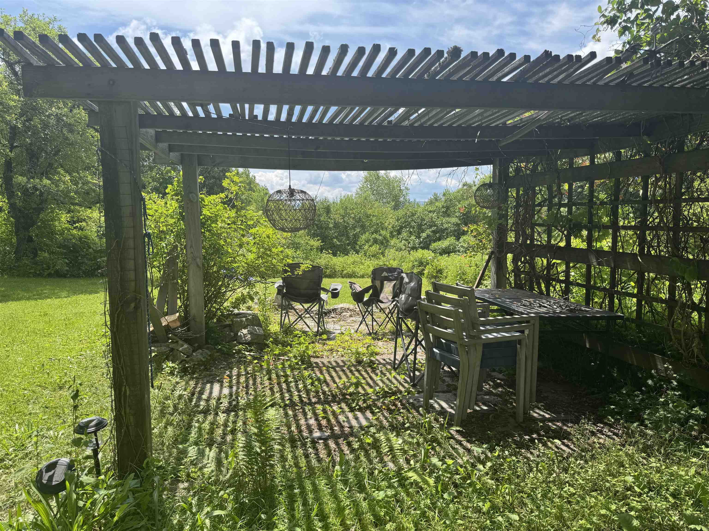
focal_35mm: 24
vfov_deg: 56.8
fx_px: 492
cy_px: 266
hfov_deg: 71.6
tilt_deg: -6.3
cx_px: 354
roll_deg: +0.9
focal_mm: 6.76
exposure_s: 1/1923
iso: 80
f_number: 1.78
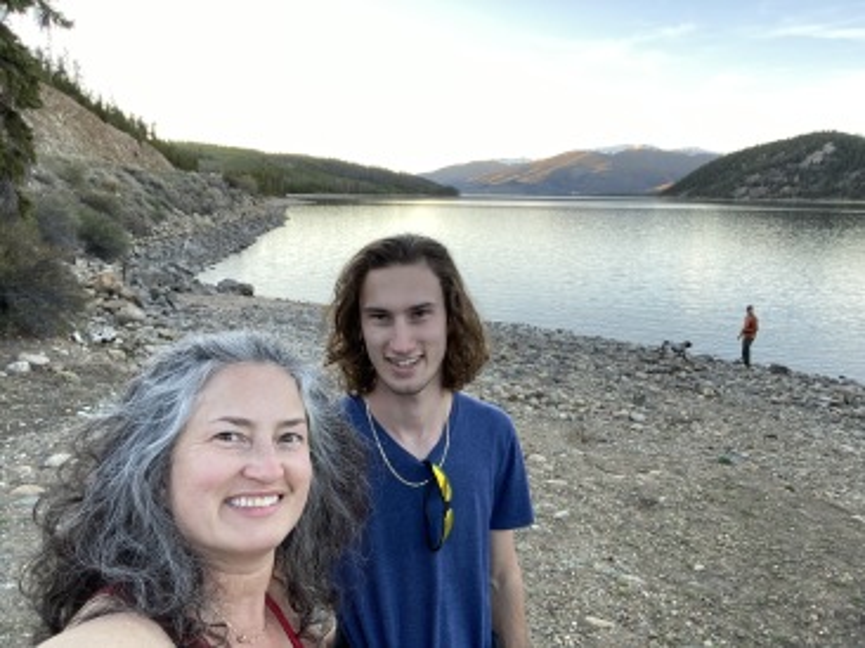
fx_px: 574
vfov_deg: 58.8
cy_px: 324
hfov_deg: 74.0
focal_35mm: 23
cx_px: 432
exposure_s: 1/99
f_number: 2.2
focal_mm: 2.71
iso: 100
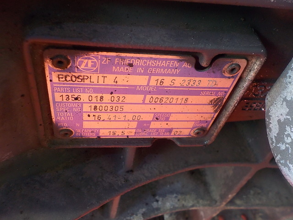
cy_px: 110
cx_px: 146
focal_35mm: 30
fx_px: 254
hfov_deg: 60.0
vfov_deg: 46.8
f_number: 3.3
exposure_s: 1/30
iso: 220
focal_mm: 4.1
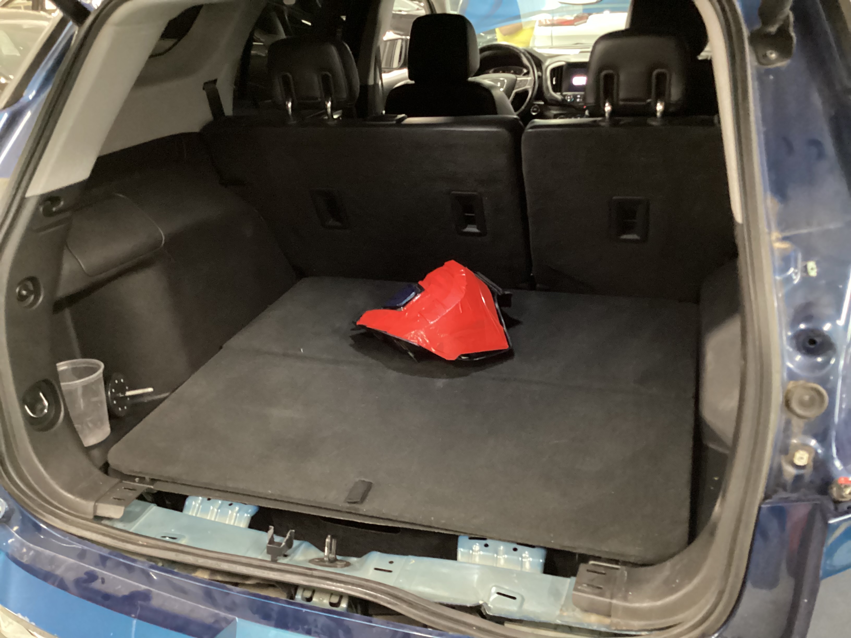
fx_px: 762
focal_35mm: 31
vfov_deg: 45.4
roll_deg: +2.2
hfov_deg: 58.4
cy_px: 319
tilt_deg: -27.2
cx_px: 426
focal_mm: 3.3
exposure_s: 1/15
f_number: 2.4
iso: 800
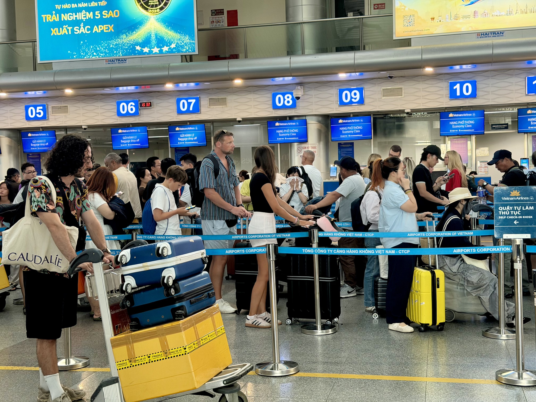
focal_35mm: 48
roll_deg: +1.9
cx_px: 268
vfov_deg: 30.3
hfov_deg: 39.7
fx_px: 743
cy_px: 201
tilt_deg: -3.0
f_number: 1.78
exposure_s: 1/60
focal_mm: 6.76
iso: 200
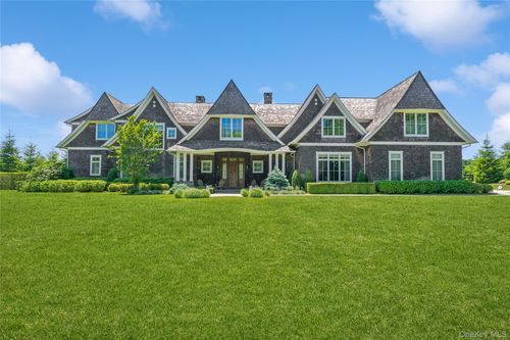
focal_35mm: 19
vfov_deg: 64.5
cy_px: 170
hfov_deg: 86.9
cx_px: 255
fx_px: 269
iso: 250
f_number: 9
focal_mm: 19
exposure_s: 1/125
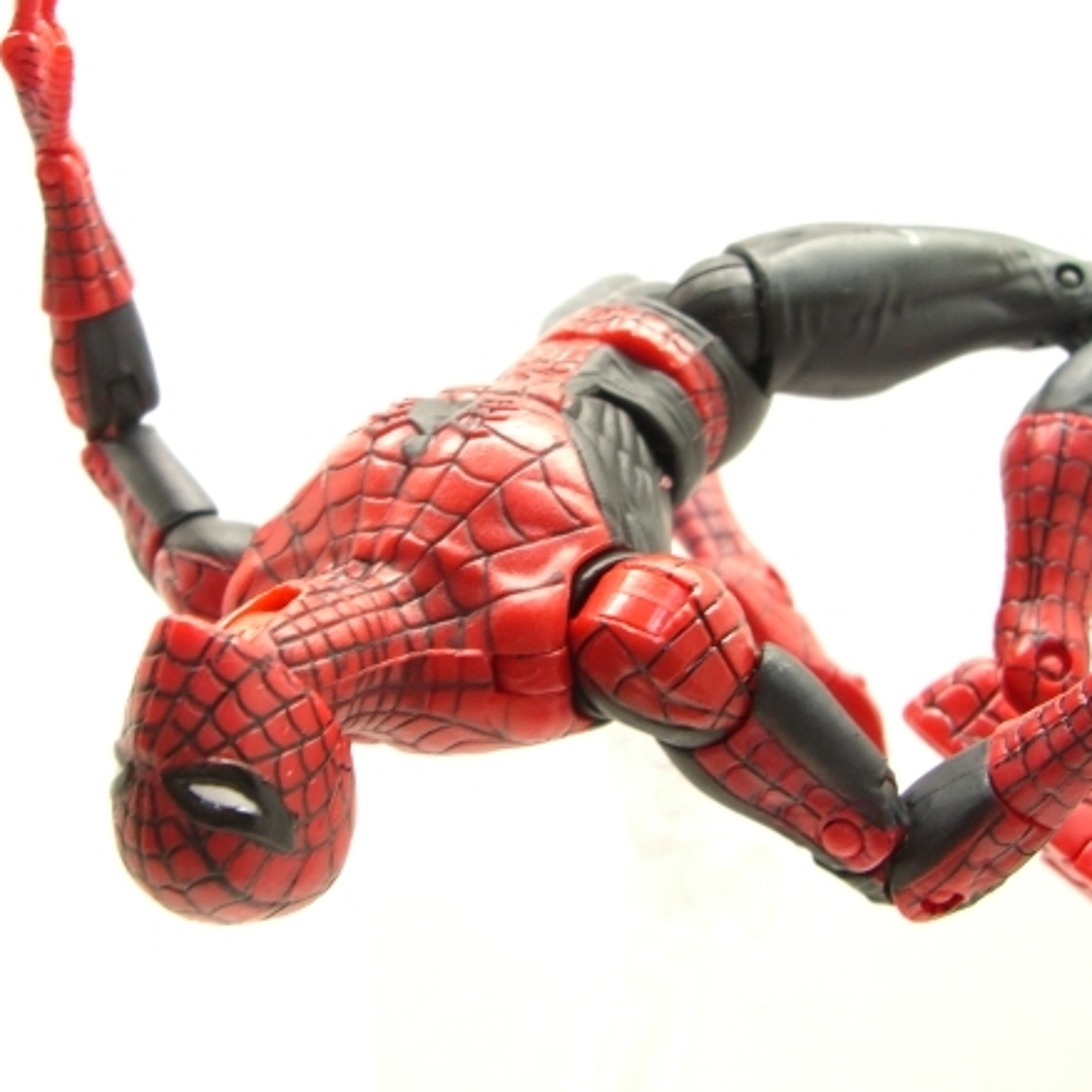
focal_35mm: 49
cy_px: 510
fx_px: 1749
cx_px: 572
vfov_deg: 34.7
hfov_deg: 34.7
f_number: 2.7
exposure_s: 1/30
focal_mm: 6.2
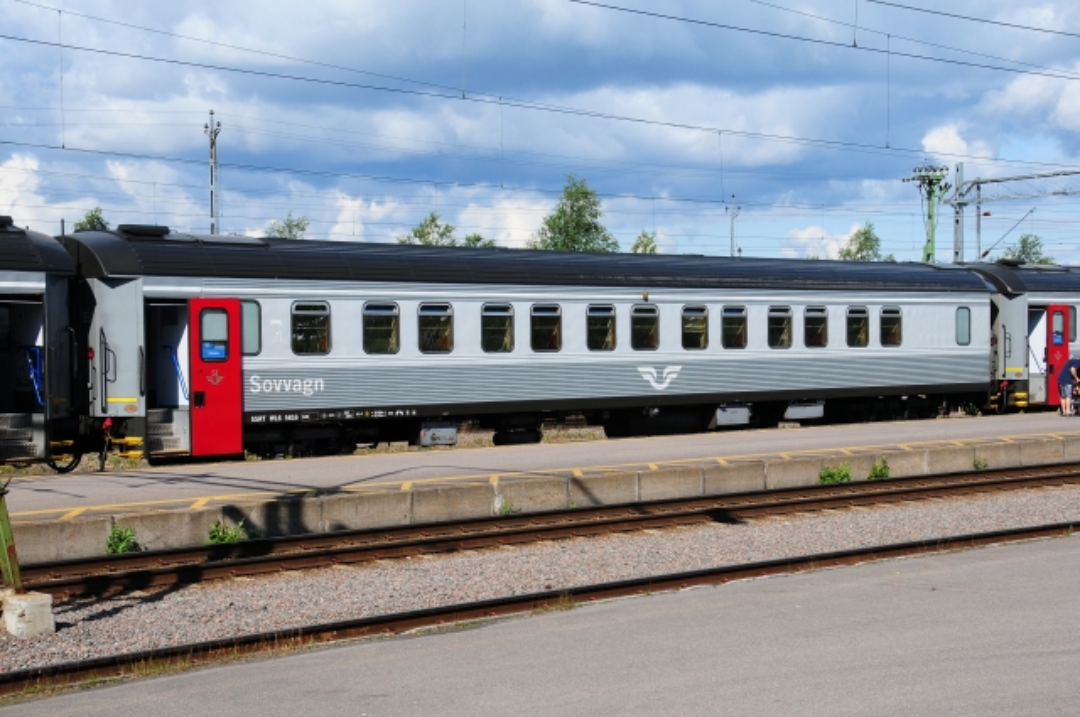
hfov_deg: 35.1
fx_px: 1708
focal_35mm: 57
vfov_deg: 23.7
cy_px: 358
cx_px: 540
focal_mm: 38
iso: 200
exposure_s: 1/400
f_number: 10
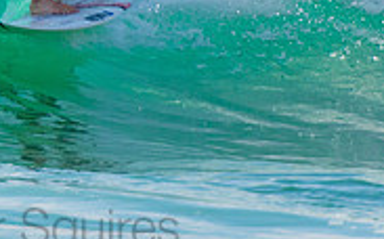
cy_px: -121
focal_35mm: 1940
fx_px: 20284
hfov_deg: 1.1
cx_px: 17
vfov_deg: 0.7
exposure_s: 1/2000
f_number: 5.6
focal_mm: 400
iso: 320
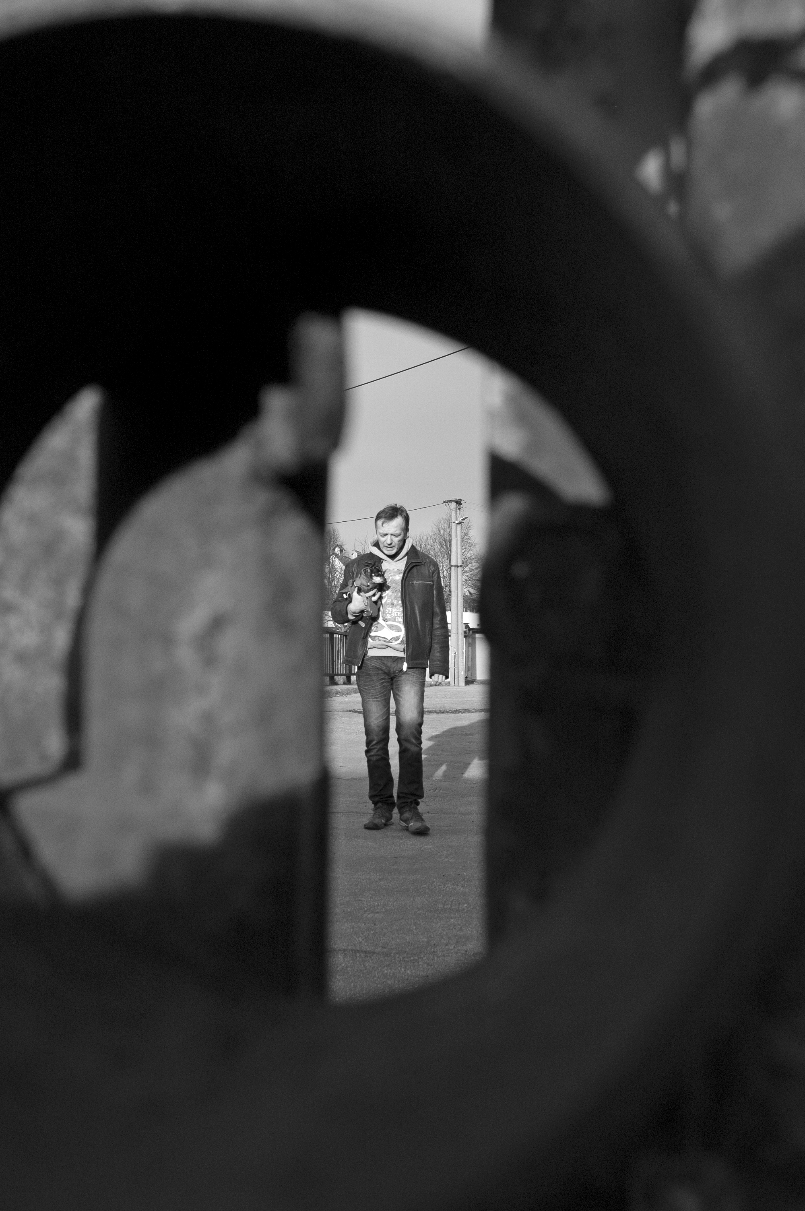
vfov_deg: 51.3
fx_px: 1260
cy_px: 606
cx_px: 402
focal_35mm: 38
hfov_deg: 35.4
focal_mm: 25
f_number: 6.3
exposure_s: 1/1000
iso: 800
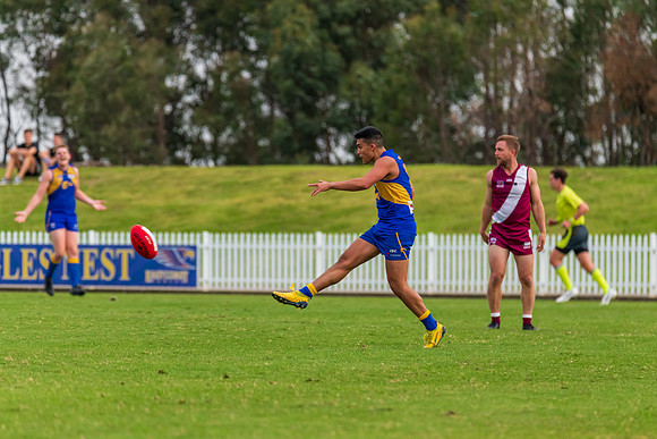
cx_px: 342
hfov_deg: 4.9
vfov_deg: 3.3
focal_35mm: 422
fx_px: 7706
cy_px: 224
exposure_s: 1/1250
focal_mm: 400
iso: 1000
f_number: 6.3
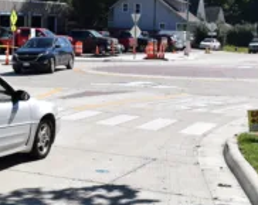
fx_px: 664
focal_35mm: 87
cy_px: 51
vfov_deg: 17.5
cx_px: 75
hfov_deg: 21.8
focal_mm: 25
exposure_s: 1/400
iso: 200
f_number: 10
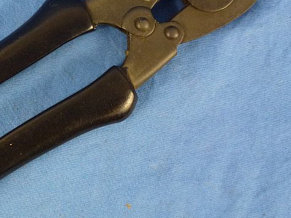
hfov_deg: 29.6
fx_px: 538
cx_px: 59
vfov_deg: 22.9
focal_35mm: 64
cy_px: 82
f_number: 3.8
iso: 400
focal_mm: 6.8
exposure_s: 1/80
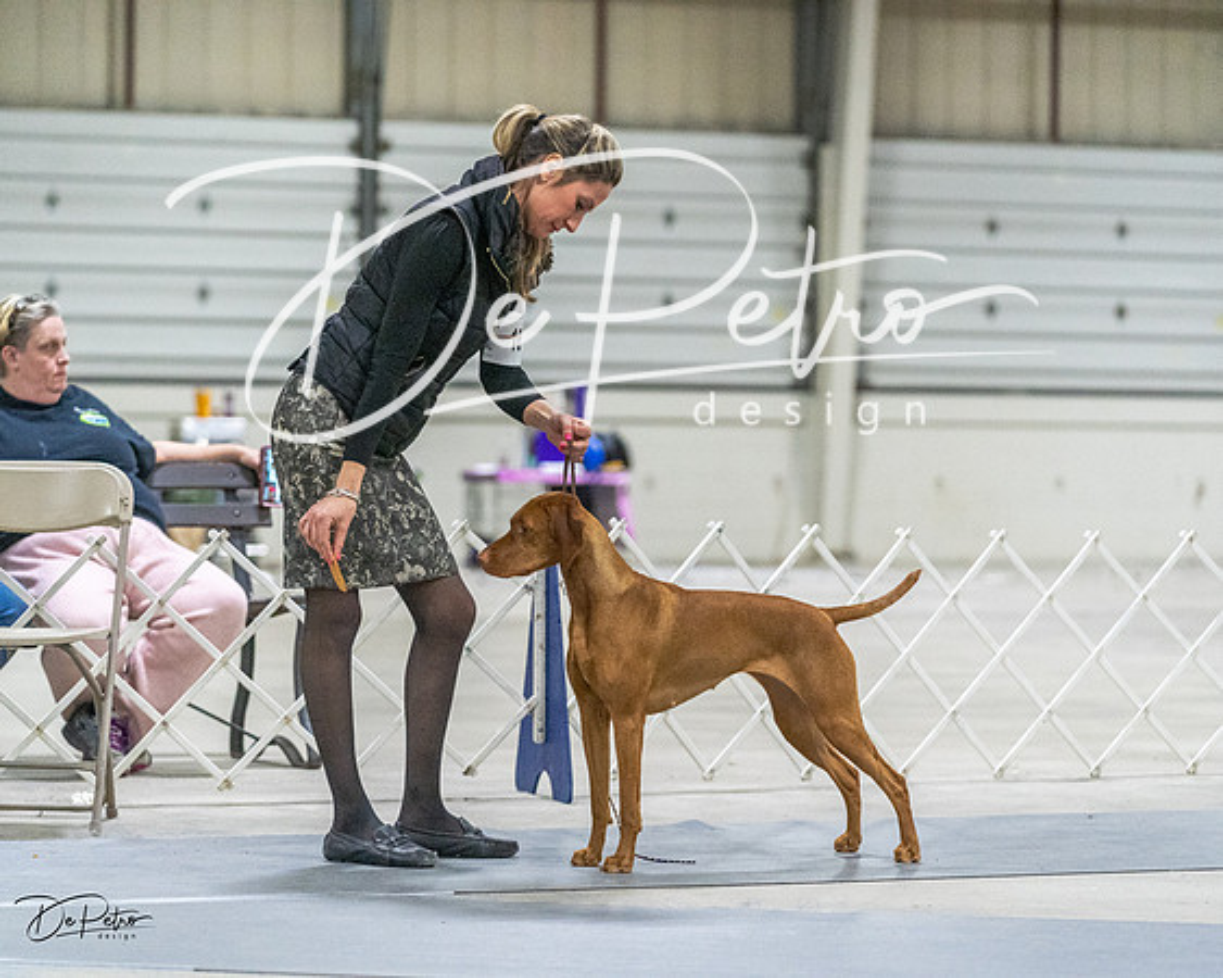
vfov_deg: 11.6
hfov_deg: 14.5
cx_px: 612
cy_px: 489
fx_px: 4808
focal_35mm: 133
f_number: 3.2
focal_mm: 118
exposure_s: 1/400
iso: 6400
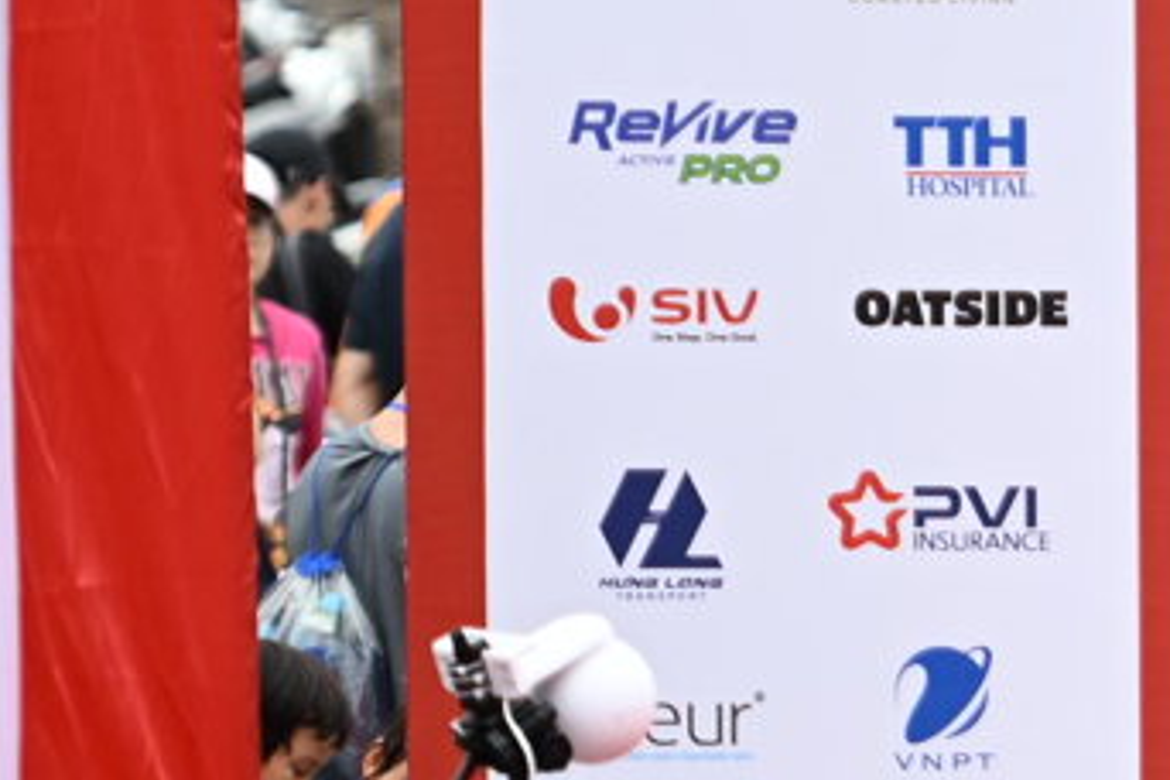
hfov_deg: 2.5
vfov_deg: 1.7
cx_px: 3038
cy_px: -139
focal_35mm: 808
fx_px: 26258
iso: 200
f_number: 2.8
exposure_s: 1/640
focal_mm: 135
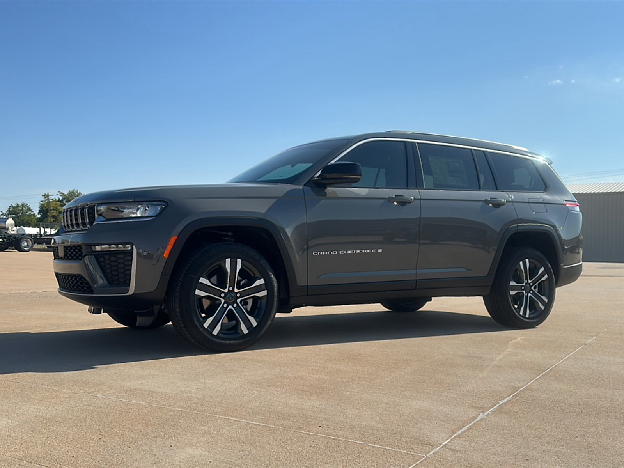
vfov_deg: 46.8
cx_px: 312
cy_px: 234
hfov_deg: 60.0
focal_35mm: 30
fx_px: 541
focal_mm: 6.86
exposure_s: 1/7143
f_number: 1.78
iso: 80
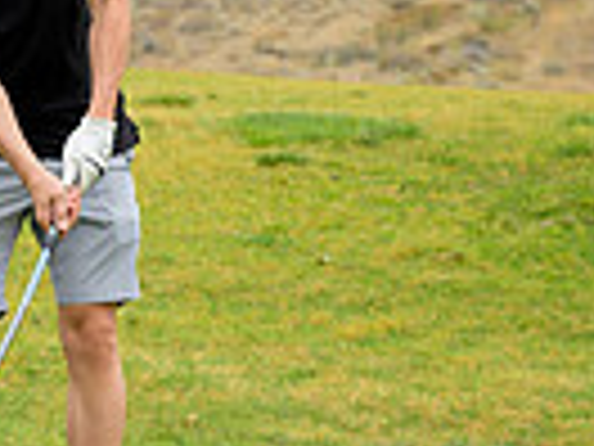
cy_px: 74
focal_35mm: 229
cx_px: -387
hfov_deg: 8.4
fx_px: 3930
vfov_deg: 6.5
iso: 800
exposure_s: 1/2500
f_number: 4
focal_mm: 54
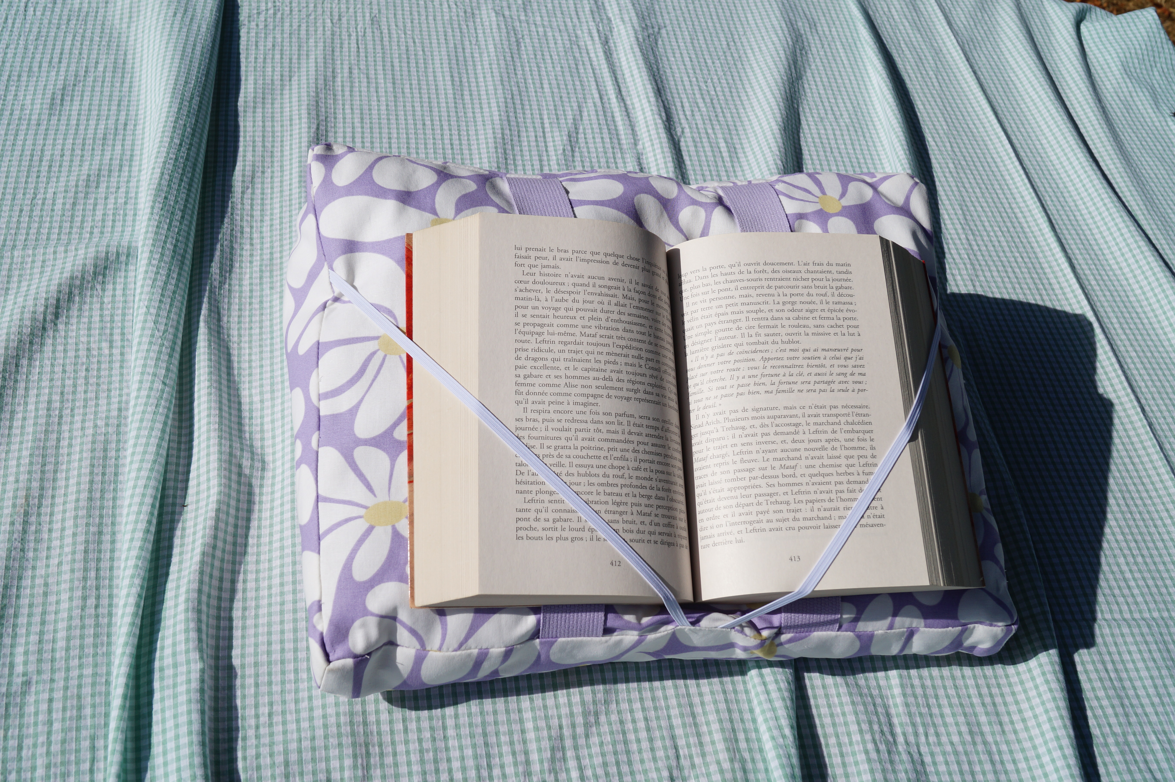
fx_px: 1174
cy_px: 391
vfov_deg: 36.8
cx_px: 588
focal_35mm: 36
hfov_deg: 53.2
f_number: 10
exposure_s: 1/400
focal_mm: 24
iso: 100
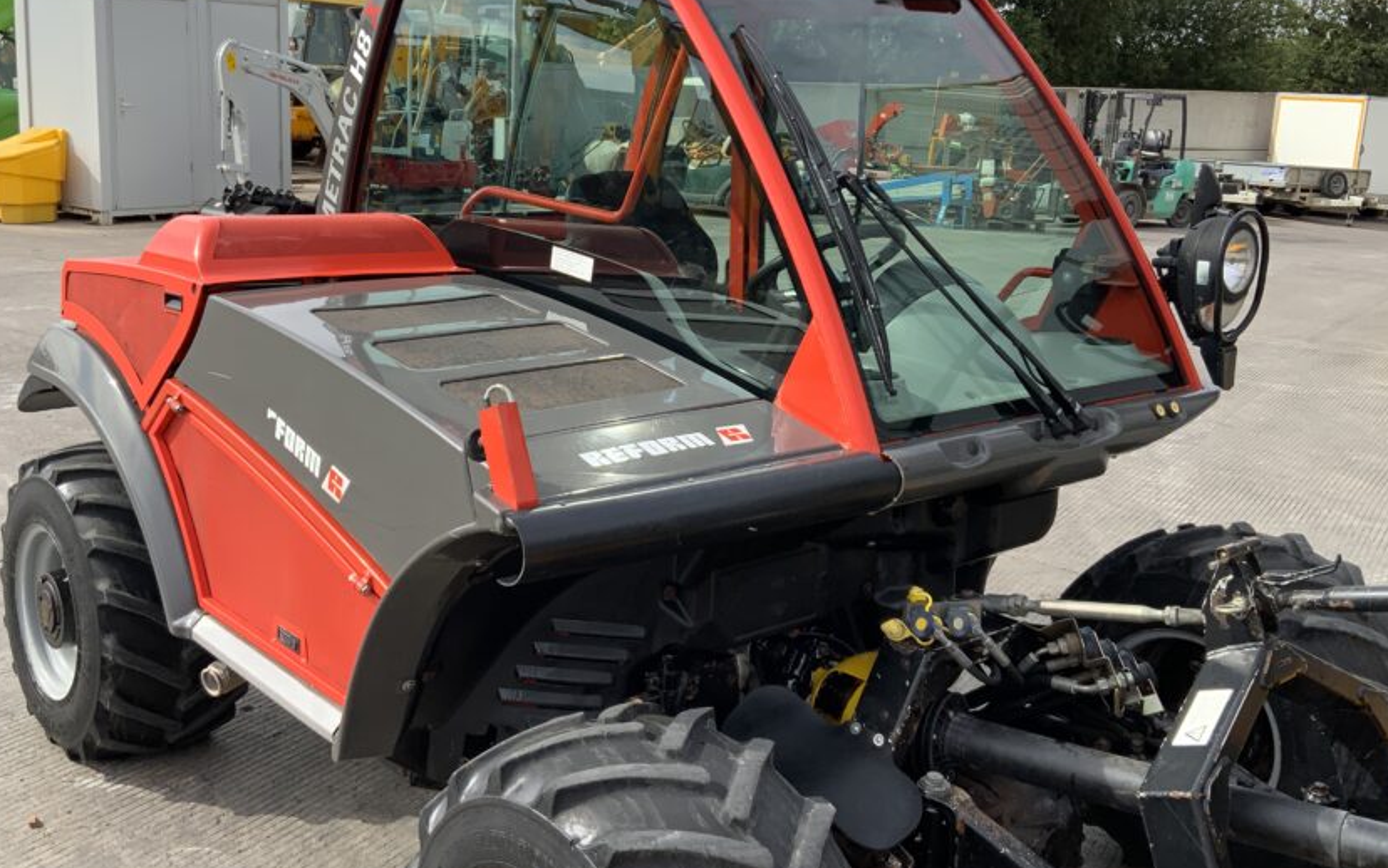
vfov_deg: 33.5
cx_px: 650
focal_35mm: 38
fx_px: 1438
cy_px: 357
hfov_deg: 51.5
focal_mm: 3
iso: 16
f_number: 1.8
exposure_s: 1/1168
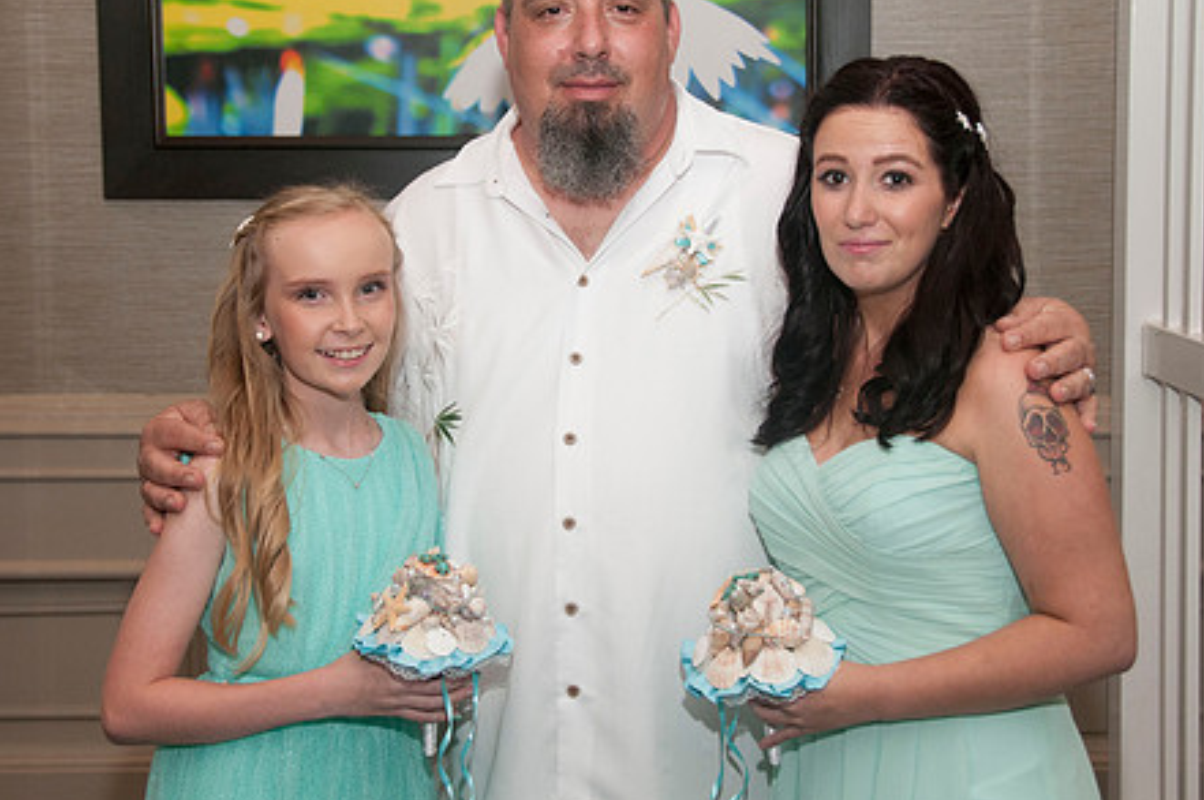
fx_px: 2238
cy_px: 337
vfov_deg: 20.2
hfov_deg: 30.1
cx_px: 592
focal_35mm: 67
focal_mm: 34
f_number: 5.6
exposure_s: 1/60
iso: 400
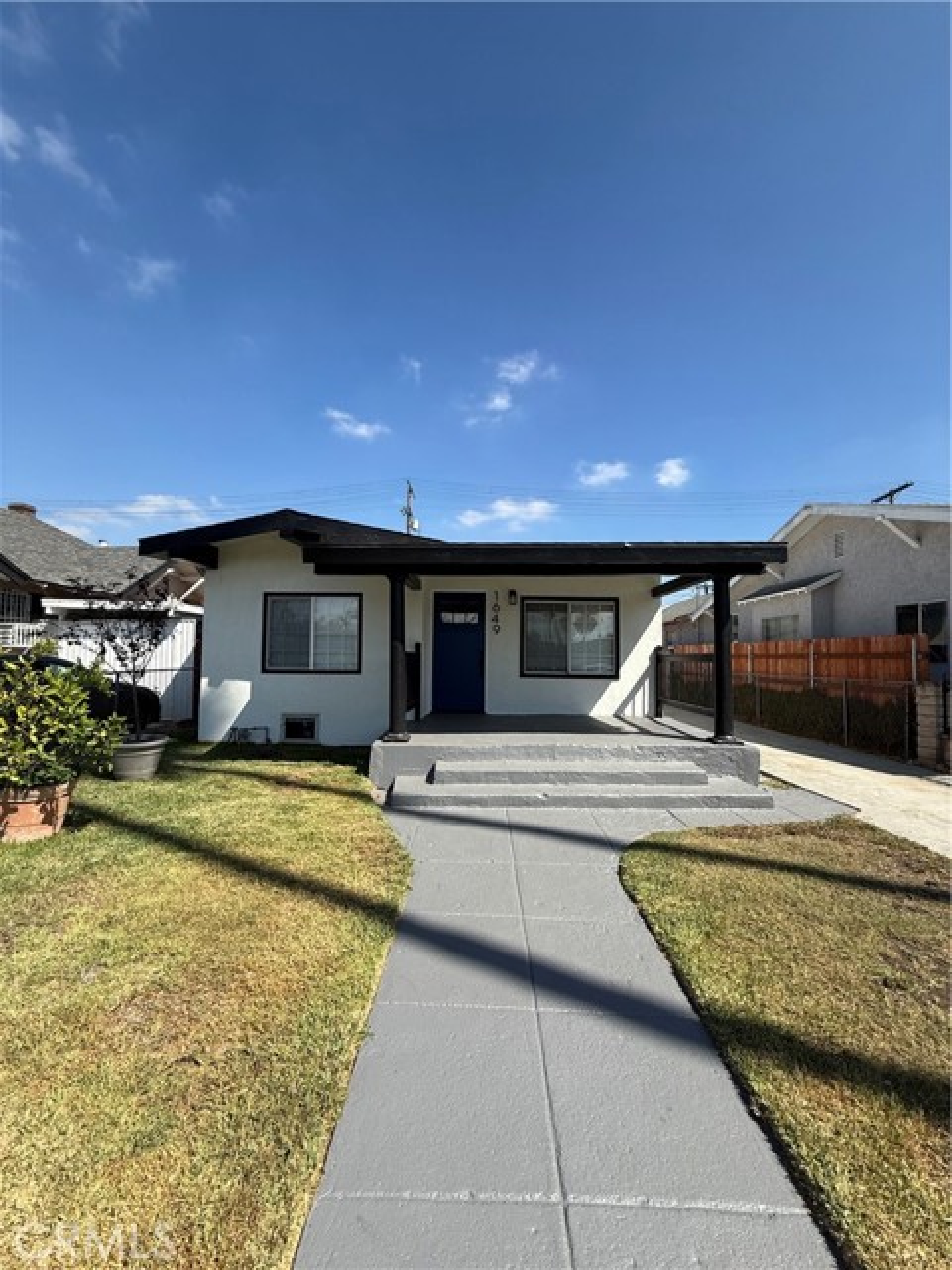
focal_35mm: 14
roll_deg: -1.3
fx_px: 513
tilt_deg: +3.2
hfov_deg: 85.7
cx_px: 476
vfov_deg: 102.1
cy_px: 635
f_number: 2.2
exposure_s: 1/1656
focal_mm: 2.22
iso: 50
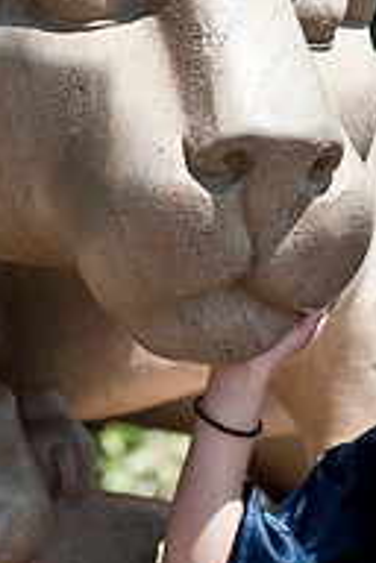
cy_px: 164
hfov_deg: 9.0
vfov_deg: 13.6
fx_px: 2365
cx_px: 347
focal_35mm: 151
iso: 100
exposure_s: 1/2000
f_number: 2.8
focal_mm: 50
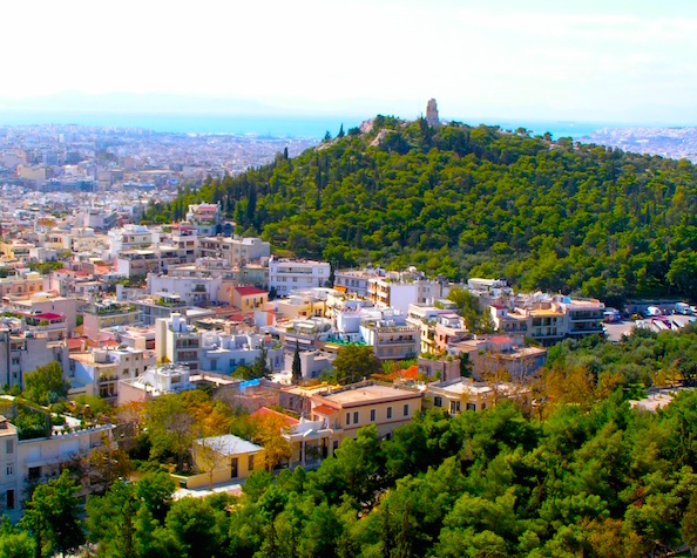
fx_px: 1280
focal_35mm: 62
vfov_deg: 24.6
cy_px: 278
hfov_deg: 30.5
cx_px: 361
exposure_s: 1/250
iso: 50
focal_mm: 9.9
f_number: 5.6
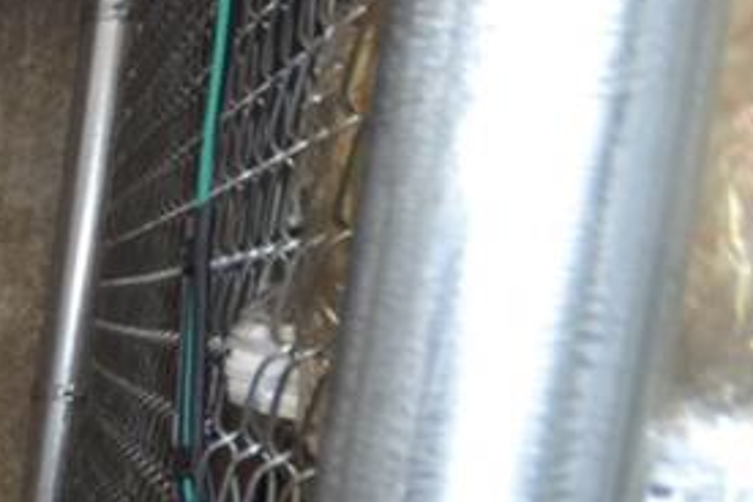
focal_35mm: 87
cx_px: -1236
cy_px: 649
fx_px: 1820
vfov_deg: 15.0
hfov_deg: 13.4
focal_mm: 10
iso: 720
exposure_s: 1/60
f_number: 4
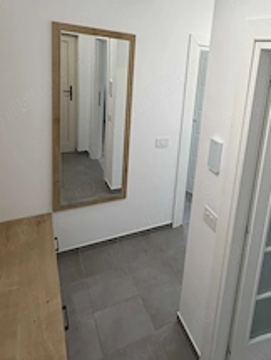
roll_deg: -7.0
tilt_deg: -13.0
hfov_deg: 49.9
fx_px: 271
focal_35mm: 26
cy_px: 119
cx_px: 219
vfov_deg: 65.4
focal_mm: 2.22
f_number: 2.2
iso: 250
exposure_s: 1/100
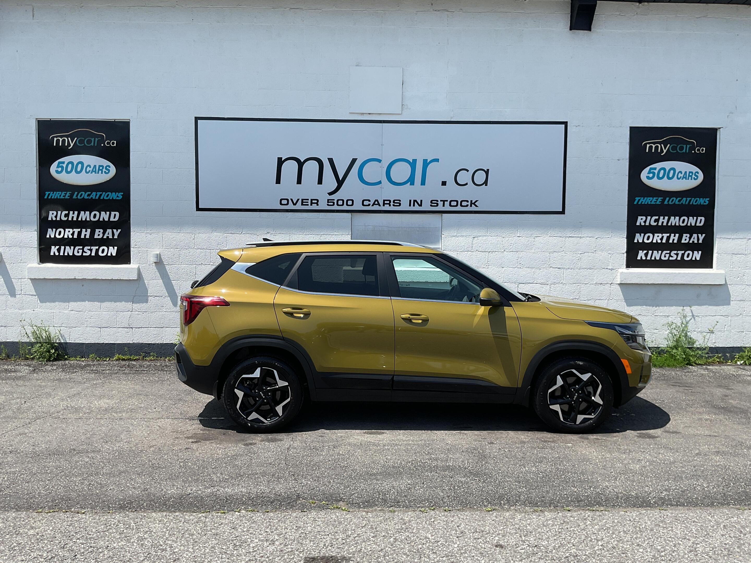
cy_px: 282
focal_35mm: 29
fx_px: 629
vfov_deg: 48.2
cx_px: 376
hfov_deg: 61.7
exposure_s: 1/1912
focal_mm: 3
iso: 16
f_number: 1.8
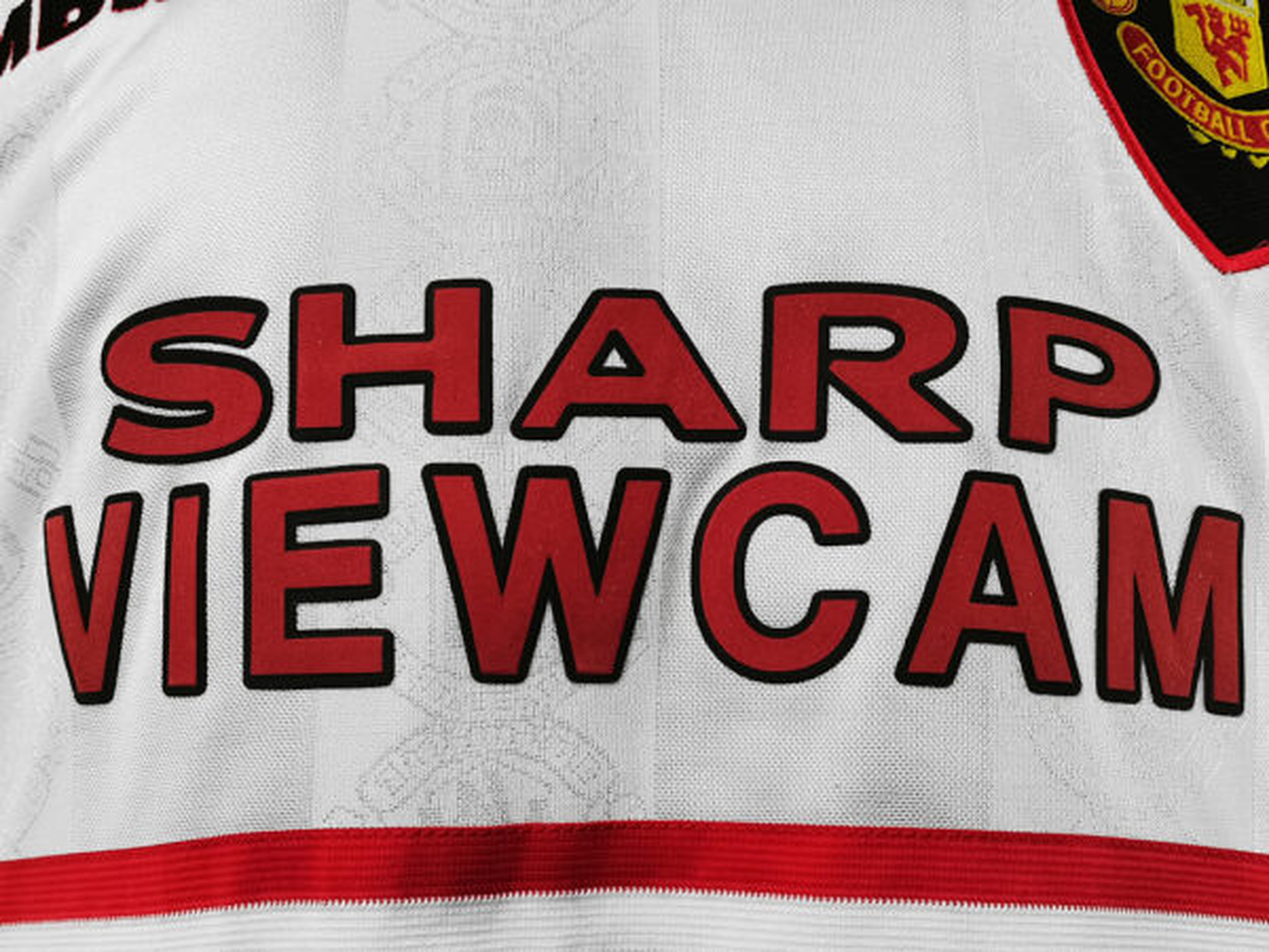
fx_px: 1613
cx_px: 634
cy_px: 476
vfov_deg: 32.9
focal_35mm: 44
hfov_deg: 42.9
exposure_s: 1/60
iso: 160
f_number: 1.8
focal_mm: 5.58
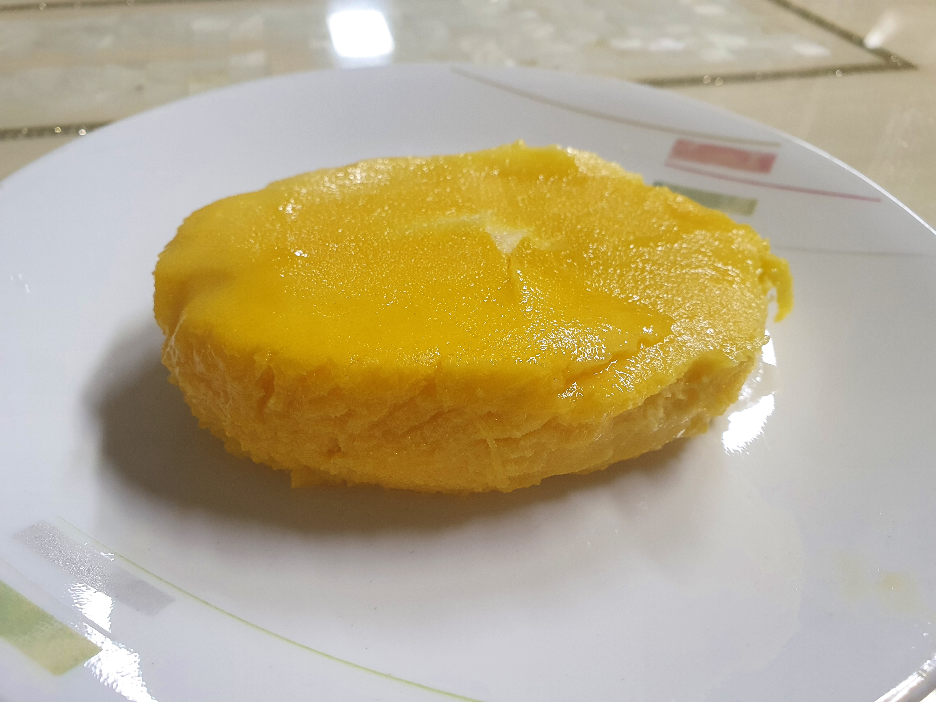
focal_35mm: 26
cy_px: 351
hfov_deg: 67.3
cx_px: 468
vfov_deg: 53.1
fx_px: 703
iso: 200
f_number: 2.4
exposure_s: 1/60
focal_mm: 4.32
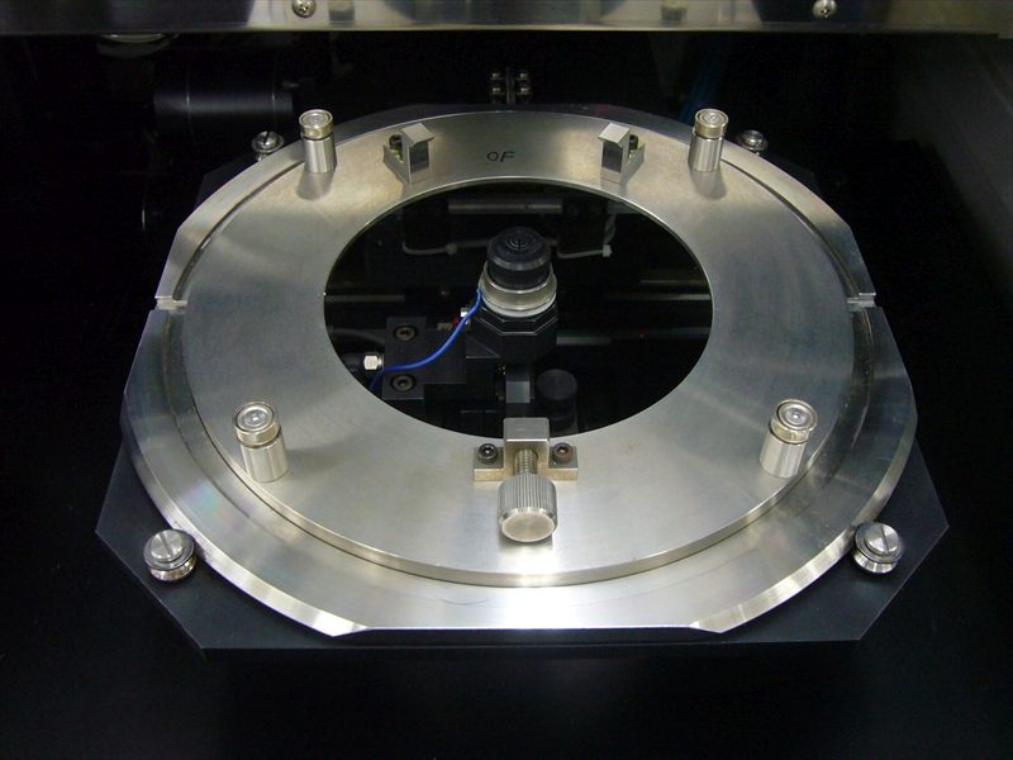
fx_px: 995
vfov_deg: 41.8
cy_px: 380
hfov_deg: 54.0
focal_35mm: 34
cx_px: 506
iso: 200
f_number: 2.8
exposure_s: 1/15
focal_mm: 4.6
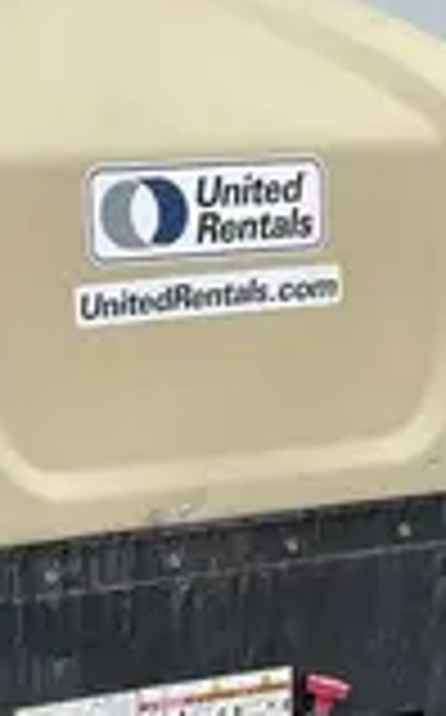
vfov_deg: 15.6
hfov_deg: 10.2
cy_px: 948
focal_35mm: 127
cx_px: 59
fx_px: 2477
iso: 32
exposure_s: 1/2174
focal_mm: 4.2
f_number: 1.6
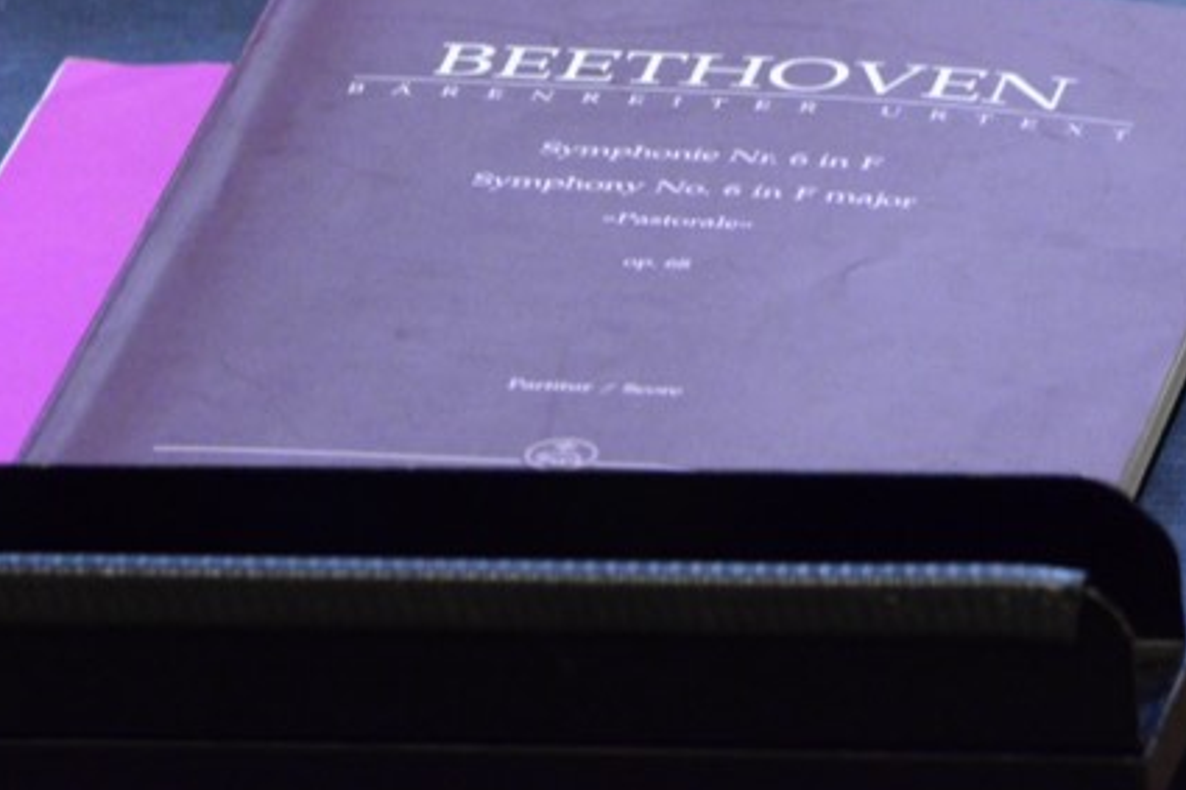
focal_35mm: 618
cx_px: 594
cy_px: 193
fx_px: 20351
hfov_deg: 3.3
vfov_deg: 2.2
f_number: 6.3
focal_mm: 250
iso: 6400
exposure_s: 1/60
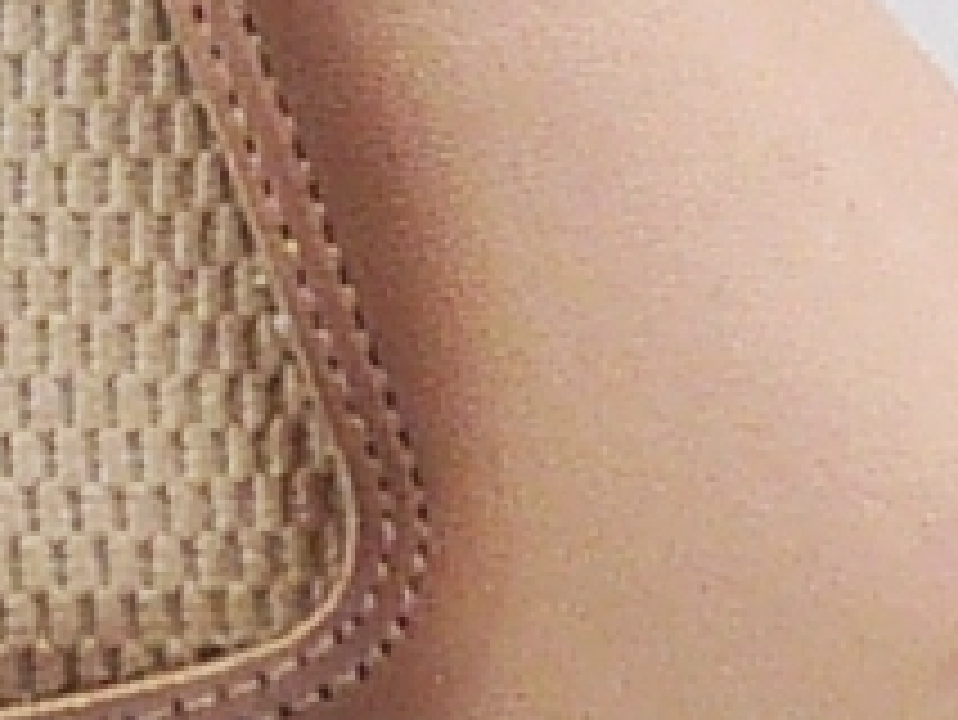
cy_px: 310
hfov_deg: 5.3
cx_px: 139
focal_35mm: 376
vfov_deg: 4.0
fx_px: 10412
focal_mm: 4.9
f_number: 4
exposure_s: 1/160
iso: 100
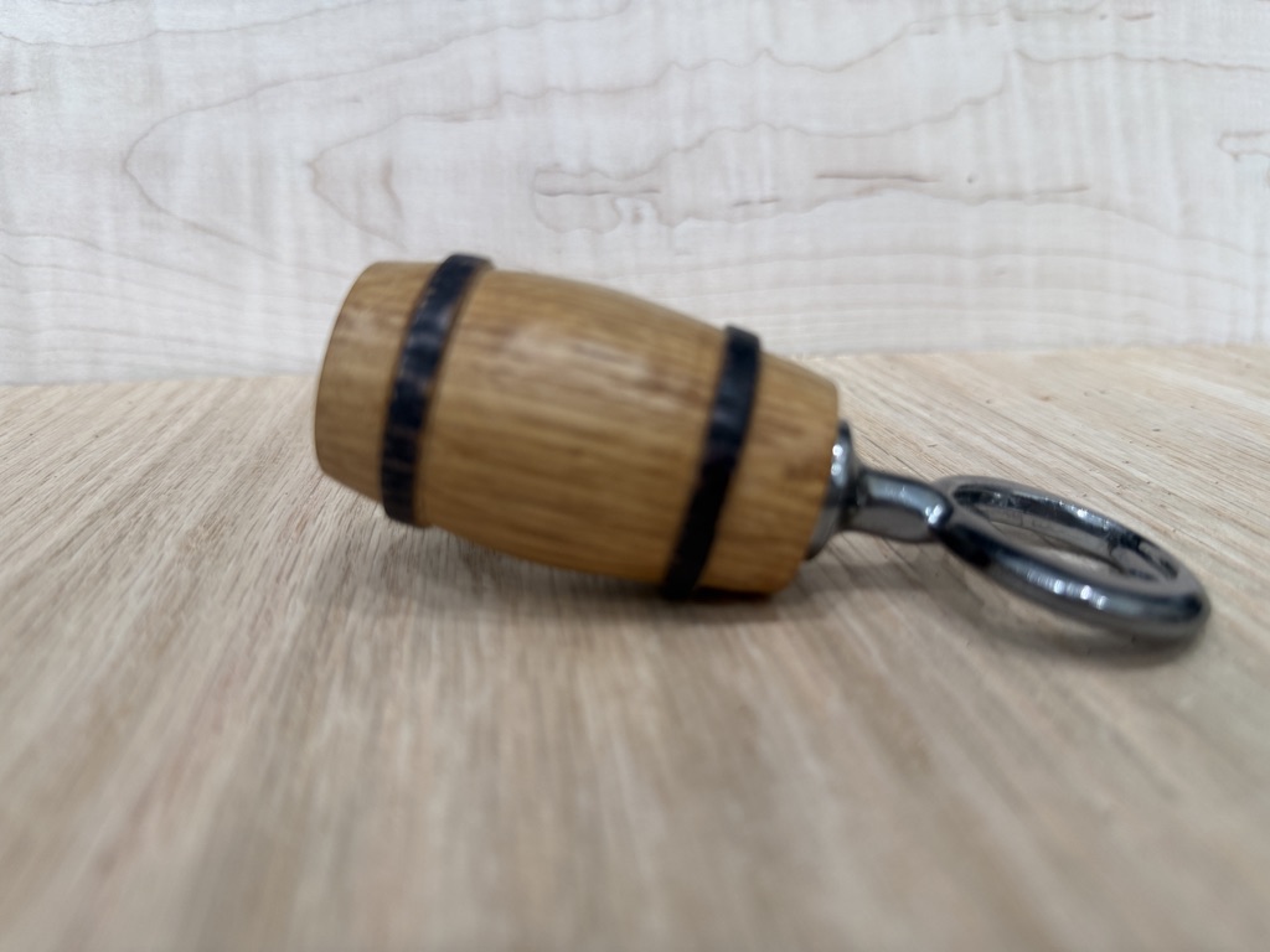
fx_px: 881
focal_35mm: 24
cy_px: 476
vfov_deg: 56.8
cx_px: 635
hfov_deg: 71.6
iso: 160
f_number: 1.78
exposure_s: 1/120
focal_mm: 6.76
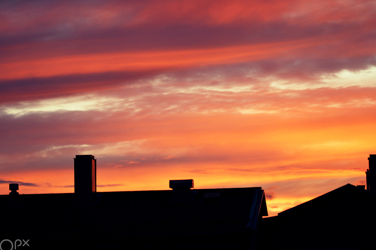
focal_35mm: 103
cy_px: 129
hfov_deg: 19.9
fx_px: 1071
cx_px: 191
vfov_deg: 13.3
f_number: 4
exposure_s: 1/30
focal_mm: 55
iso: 100
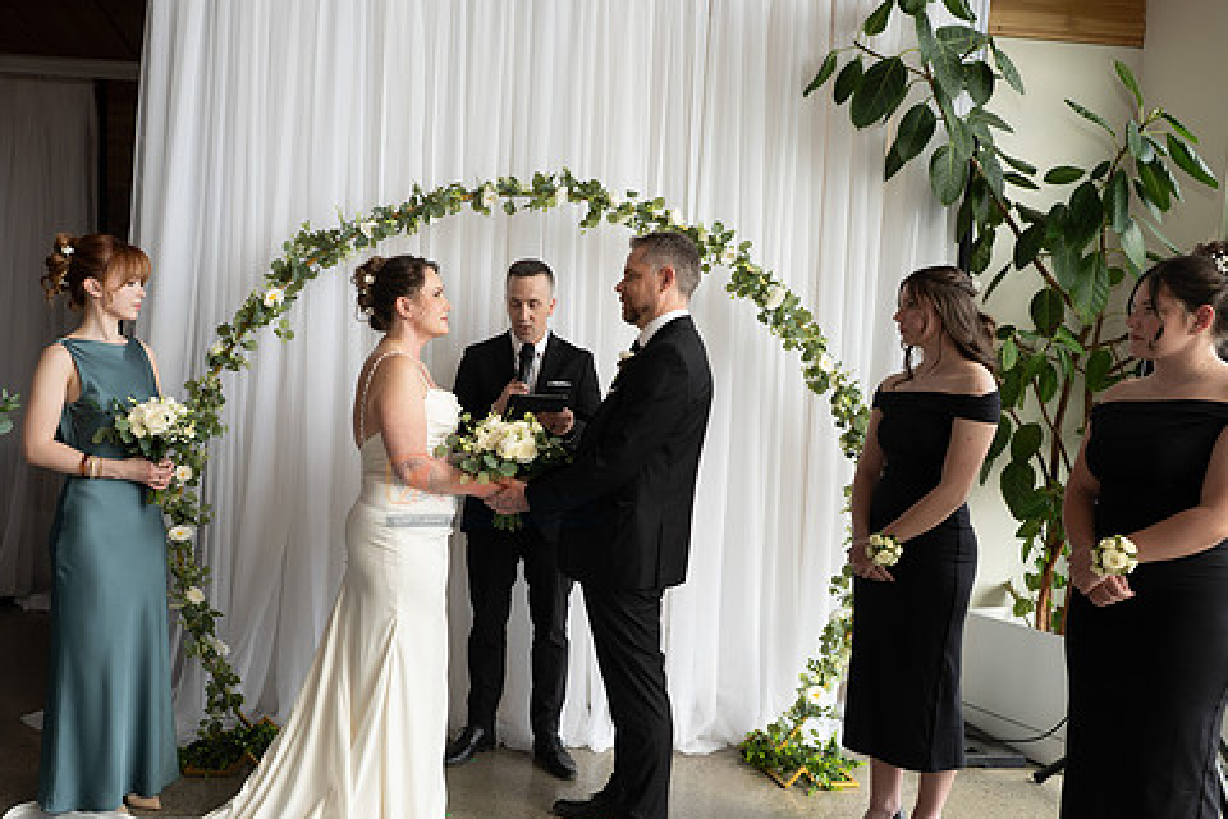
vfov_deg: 44.7
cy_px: 488
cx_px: 496
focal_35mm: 29
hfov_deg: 63.1
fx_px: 989
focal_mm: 24
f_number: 3.5
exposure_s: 1/125
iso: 200
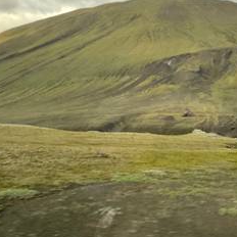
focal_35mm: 53
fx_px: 411
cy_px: 84
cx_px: 104
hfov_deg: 32.2
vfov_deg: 32.0
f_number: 1.8
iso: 50
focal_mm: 3
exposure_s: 1/120
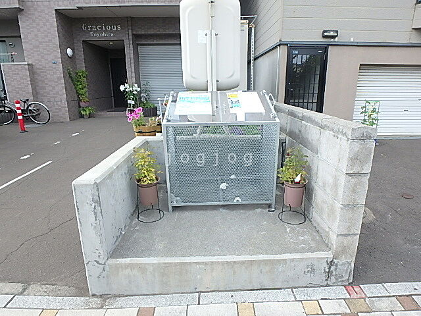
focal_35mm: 21
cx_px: 210
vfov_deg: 63.4
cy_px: 158
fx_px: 255
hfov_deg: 79.0
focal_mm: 3.7
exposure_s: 1/200
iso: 125
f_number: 3.5
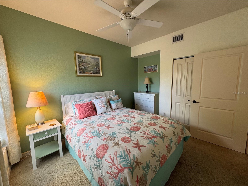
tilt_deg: -6.7
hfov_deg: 102.1
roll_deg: +2.0
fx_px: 100
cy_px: 93
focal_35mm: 14
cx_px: 124
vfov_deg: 85.7
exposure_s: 1/60
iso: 125
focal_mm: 2.22
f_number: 2.2
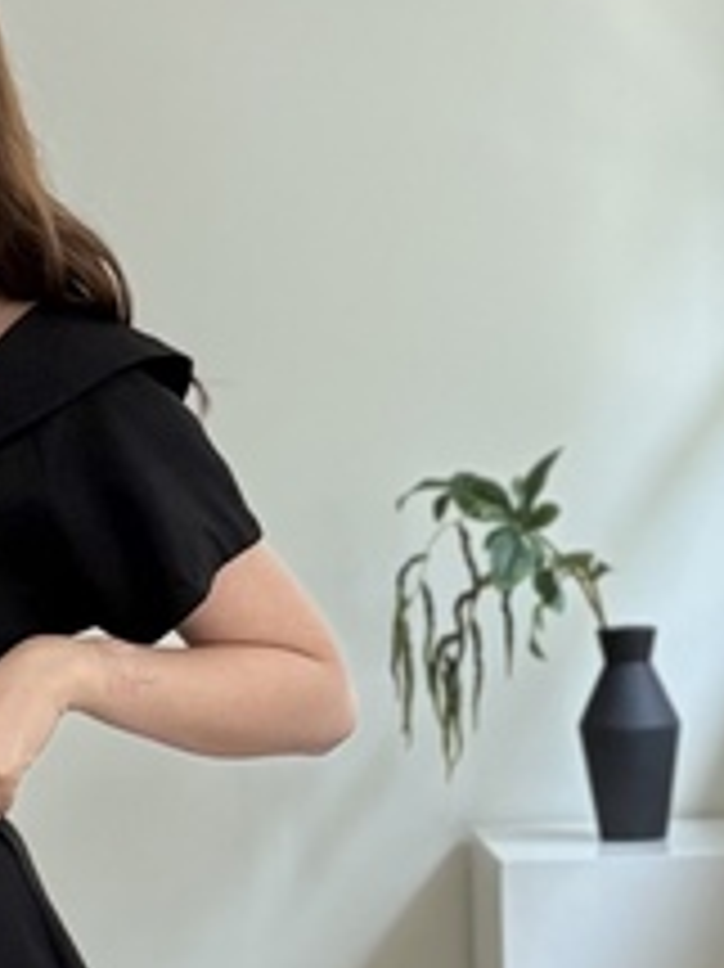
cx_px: 112
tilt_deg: -3.4
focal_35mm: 121
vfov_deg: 16.2
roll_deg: +0.3
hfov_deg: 12.2
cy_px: 783
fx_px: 3378
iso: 80
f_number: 1.6
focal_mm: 5.96
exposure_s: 1/122
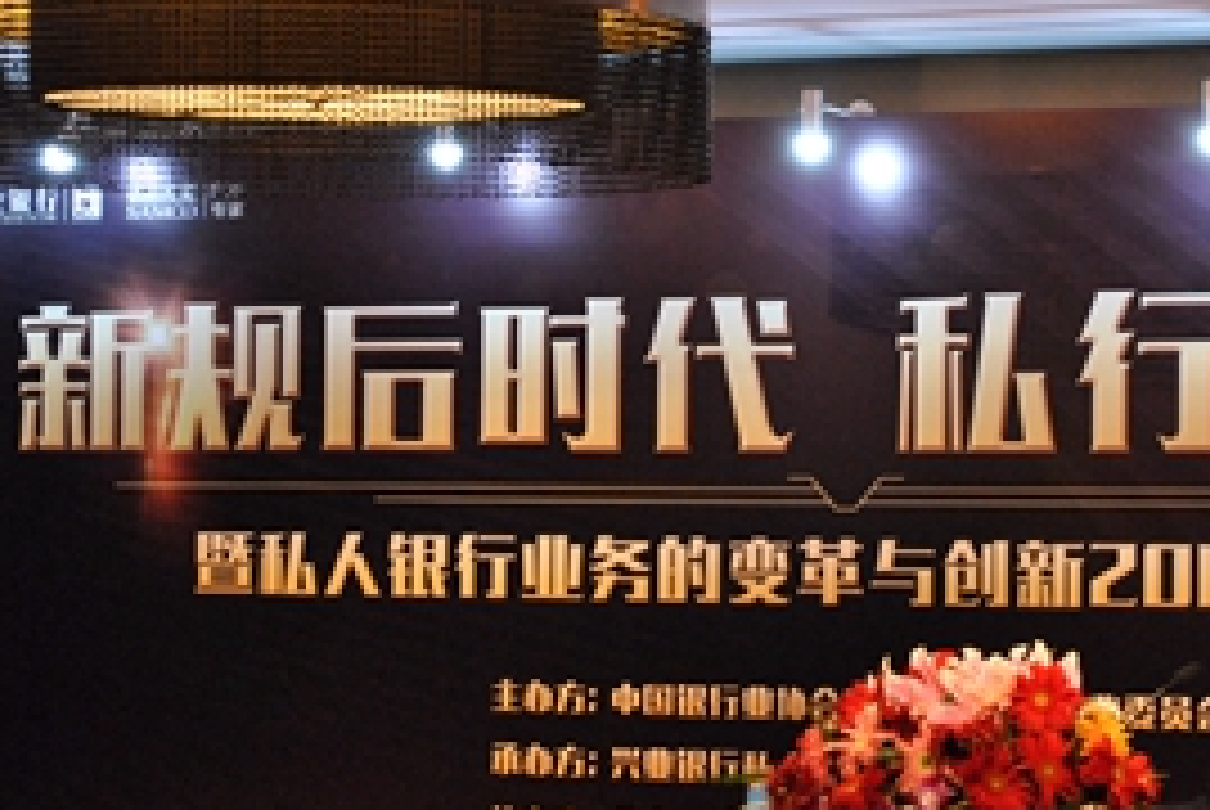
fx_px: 3567
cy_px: 331
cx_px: 828
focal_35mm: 106
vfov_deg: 12.9
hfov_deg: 19.2
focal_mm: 38
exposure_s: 1/30
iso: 900
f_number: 5
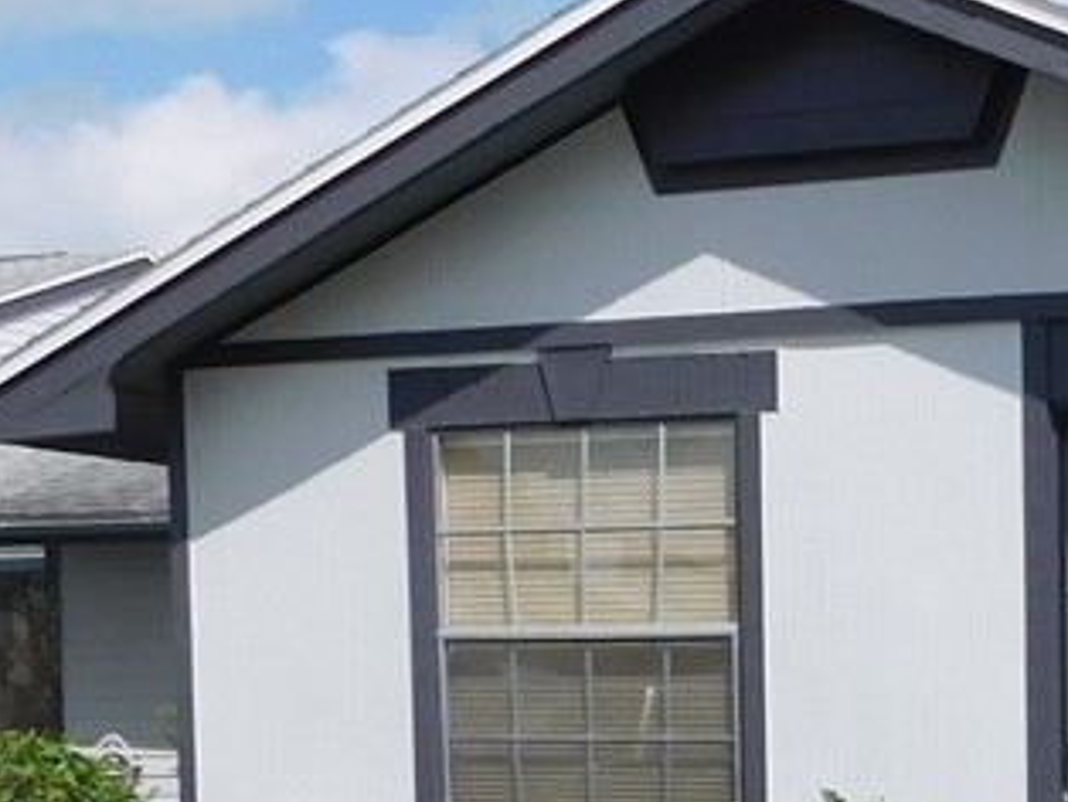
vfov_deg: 18.9
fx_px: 2316
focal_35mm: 75
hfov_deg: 23.3
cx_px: 1347
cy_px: 884
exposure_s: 1/640
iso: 125
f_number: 6
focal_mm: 4
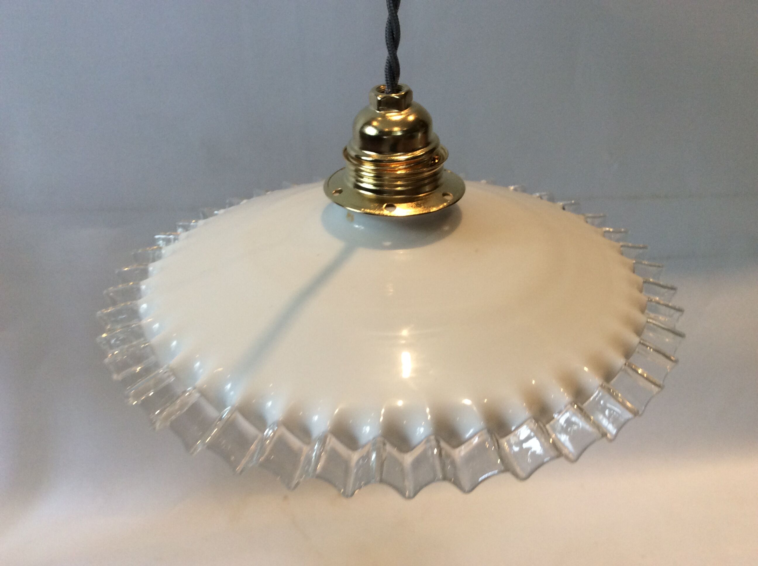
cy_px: 283
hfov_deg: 56.9
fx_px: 700
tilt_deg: -31.3
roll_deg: +2.6
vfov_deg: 44.1
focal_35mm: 32
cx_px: 379
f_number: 2.4
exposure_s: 1/25
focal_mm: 3.3
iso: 64
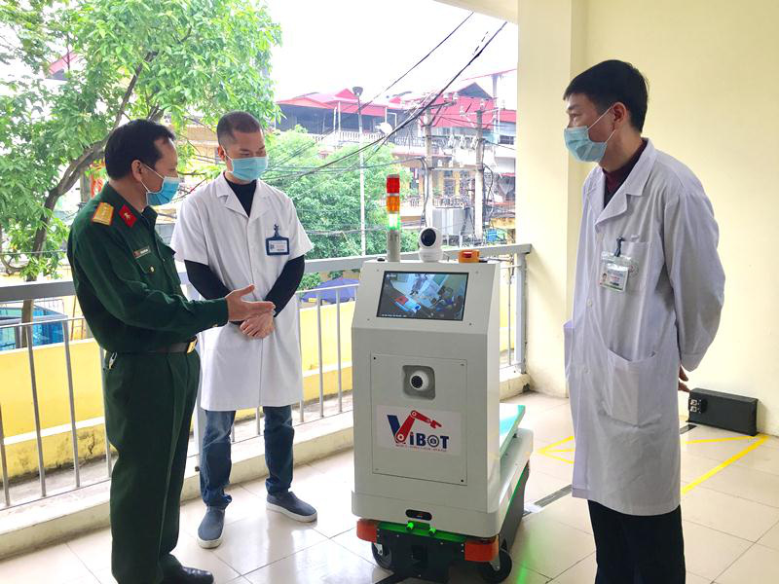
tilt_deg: -5.8
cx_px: 390
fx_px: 653
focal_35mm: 29
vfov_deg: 48.2
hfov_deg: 61.7
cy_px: 292
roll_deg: +1.4
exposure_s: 1/33
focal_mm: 4.15
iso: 32
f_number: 2.2
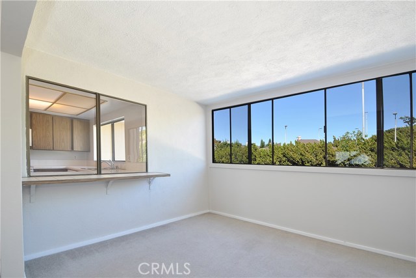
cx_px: 208
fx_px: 173
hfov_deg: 100.4
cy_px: 139
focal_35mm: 15
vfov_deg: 77.4
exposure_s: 1/13
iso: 250
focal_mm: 10
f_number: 8
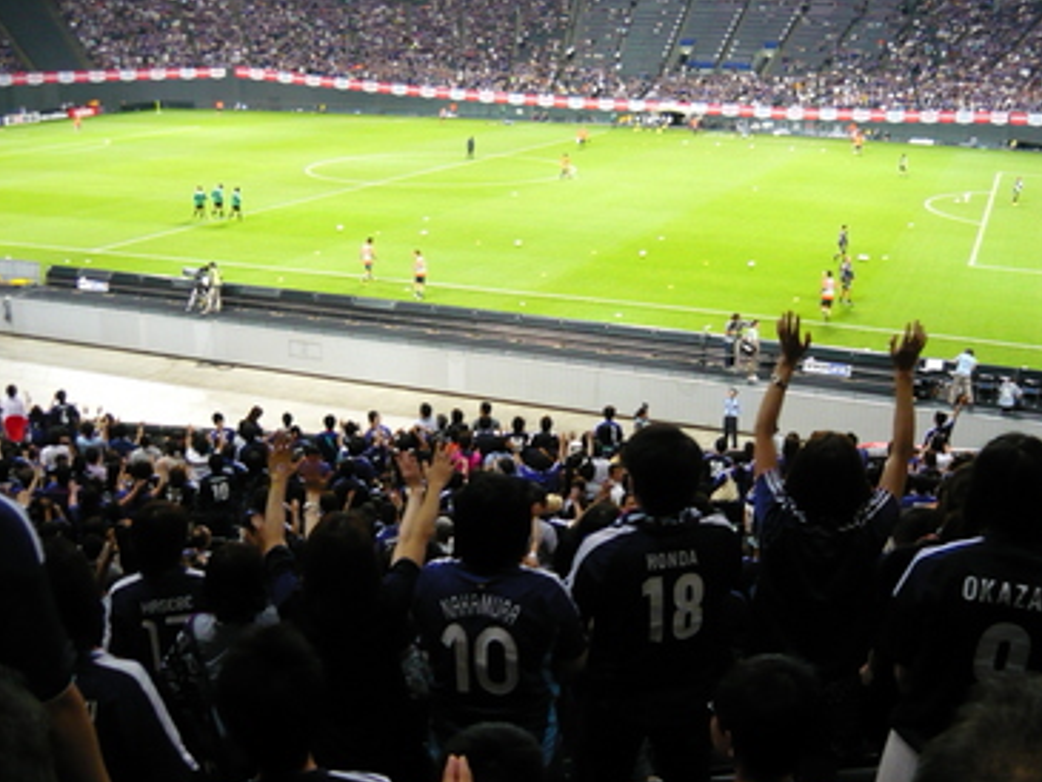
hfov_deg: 48.8
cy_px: 378
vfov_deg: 37.7
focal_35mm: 38
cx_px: 588
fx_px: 1144
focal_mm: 5.5
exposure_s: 1/30
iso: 320
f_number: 2.8
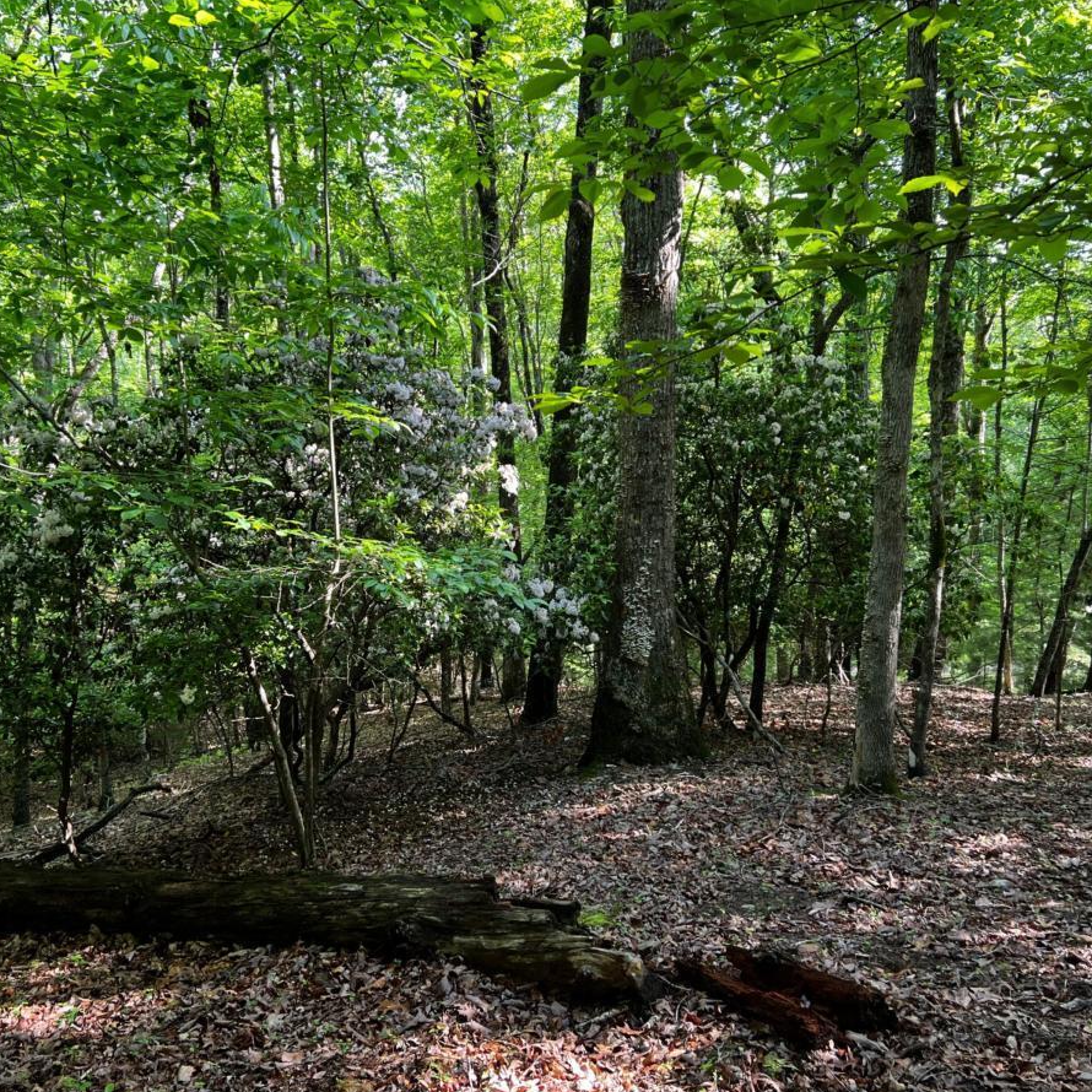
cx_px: 455
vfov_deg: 52.5
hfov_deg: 52.3
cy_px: 551
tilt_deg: -10.3
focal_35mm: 31
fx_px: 1106
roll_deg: +1.4
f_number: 1.5
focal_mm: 5.7
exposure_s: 1/121
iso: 80
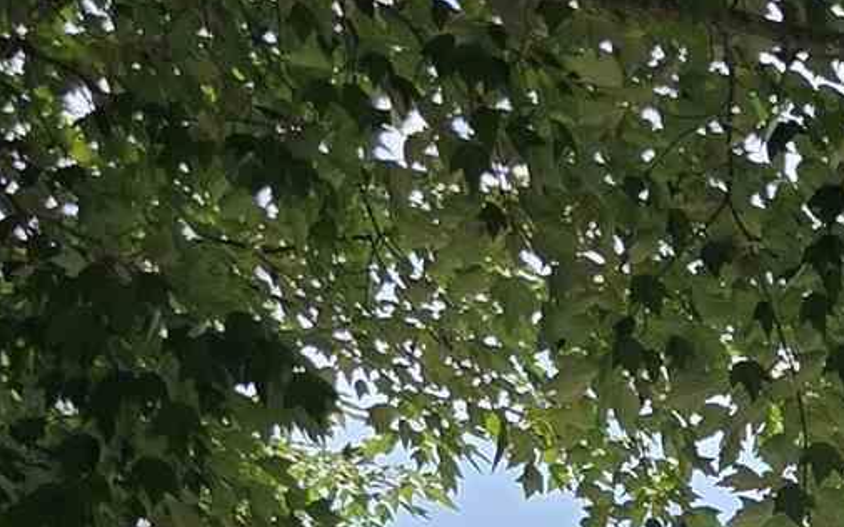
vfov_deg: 7.7
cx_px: 1746
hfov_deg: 12.3
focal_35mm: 148
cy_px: 1556
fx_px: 3404
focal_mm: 6.3
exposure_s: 1/960
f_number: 1.7
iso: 12
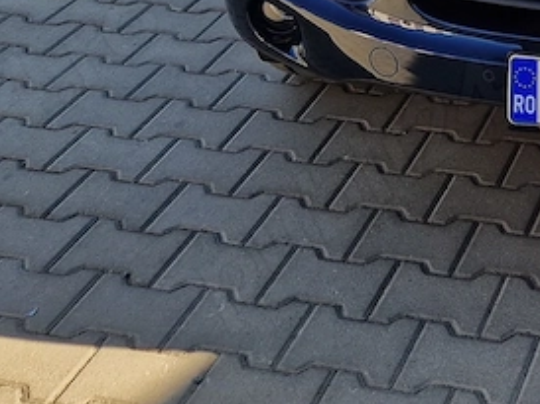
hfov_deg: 21.7
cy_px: -315
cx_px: 637
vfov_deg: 15.2
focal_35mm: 84
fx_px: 1309
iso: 50
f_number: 1.8
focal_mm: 5.4
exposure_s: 1/714
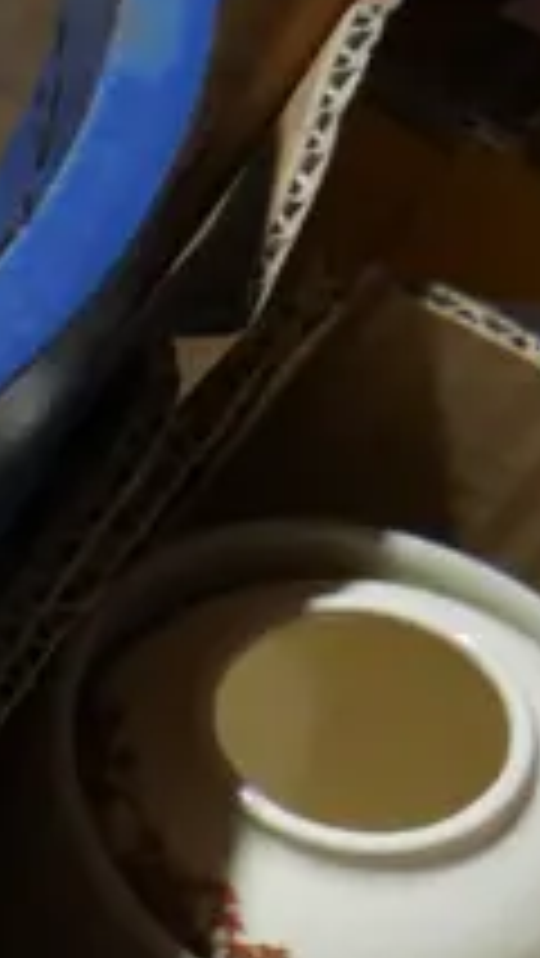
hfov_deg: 5.9
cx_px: -1732
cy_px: 762
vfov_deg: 12.7
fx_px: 4271
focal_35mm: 168
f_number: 3.6
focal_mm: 16
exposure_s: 1/60
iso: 320
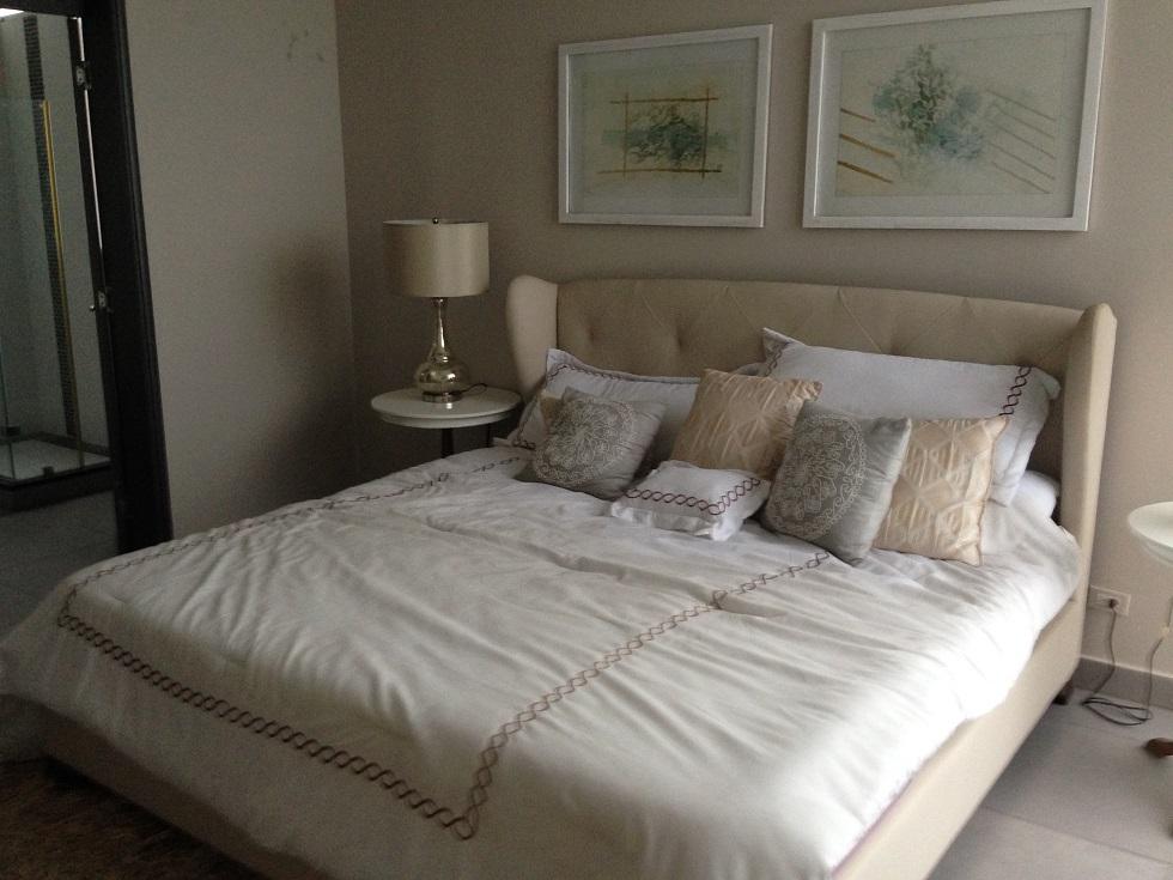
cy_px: 440
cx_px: 586
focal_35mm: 33
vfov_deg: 42.9
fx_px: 1118
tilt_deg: -14.3
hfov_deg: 55.4
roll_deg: +0.7
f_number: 2.4
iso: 200
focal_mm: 4.12
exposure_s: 1/20
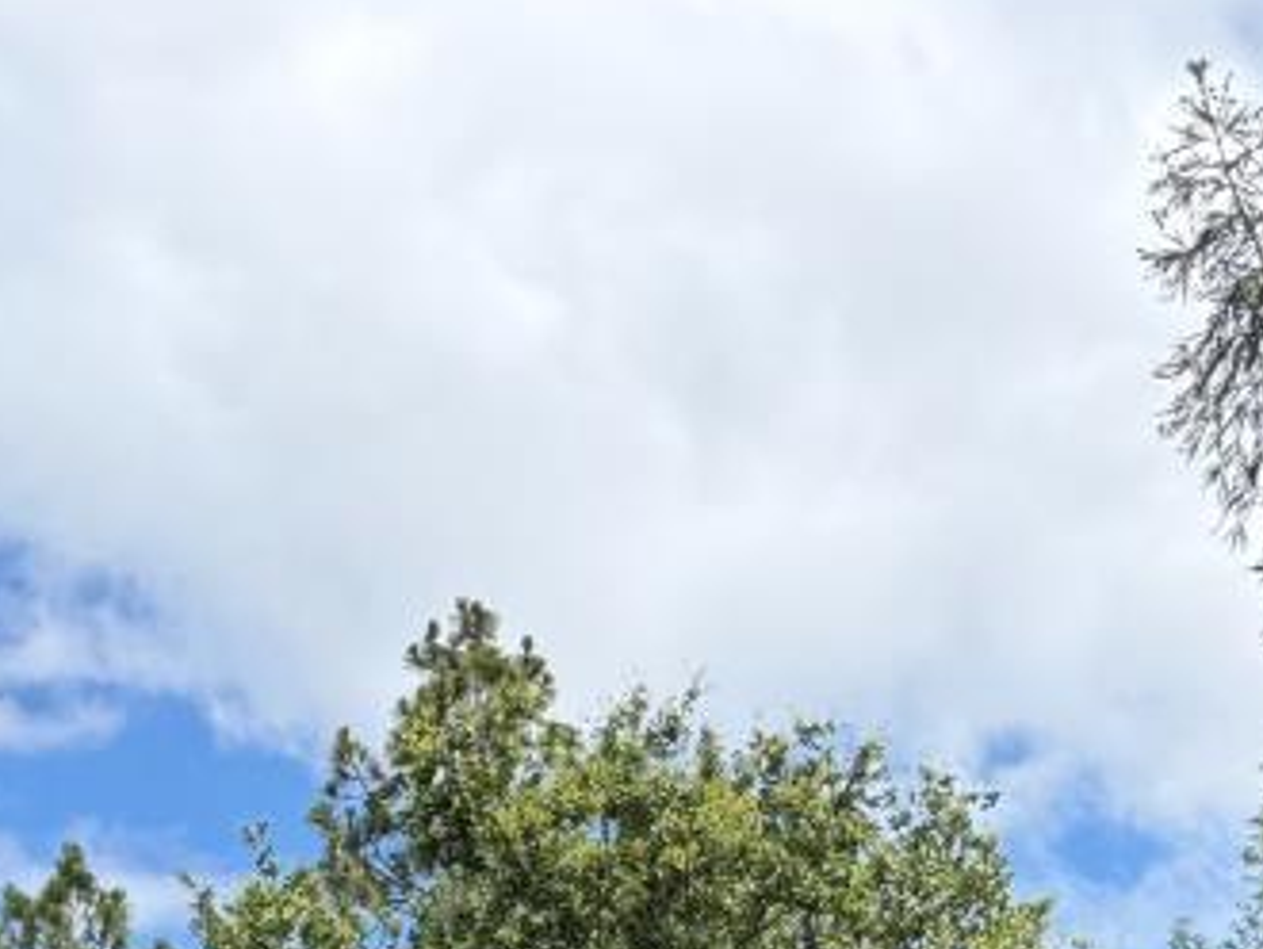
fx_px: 3980
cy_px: 1923
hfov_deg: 18.0
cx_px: 517
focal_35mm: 109
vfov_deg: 12.0
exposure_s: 1/3021
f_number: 1.78
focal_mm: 6.76
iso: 100
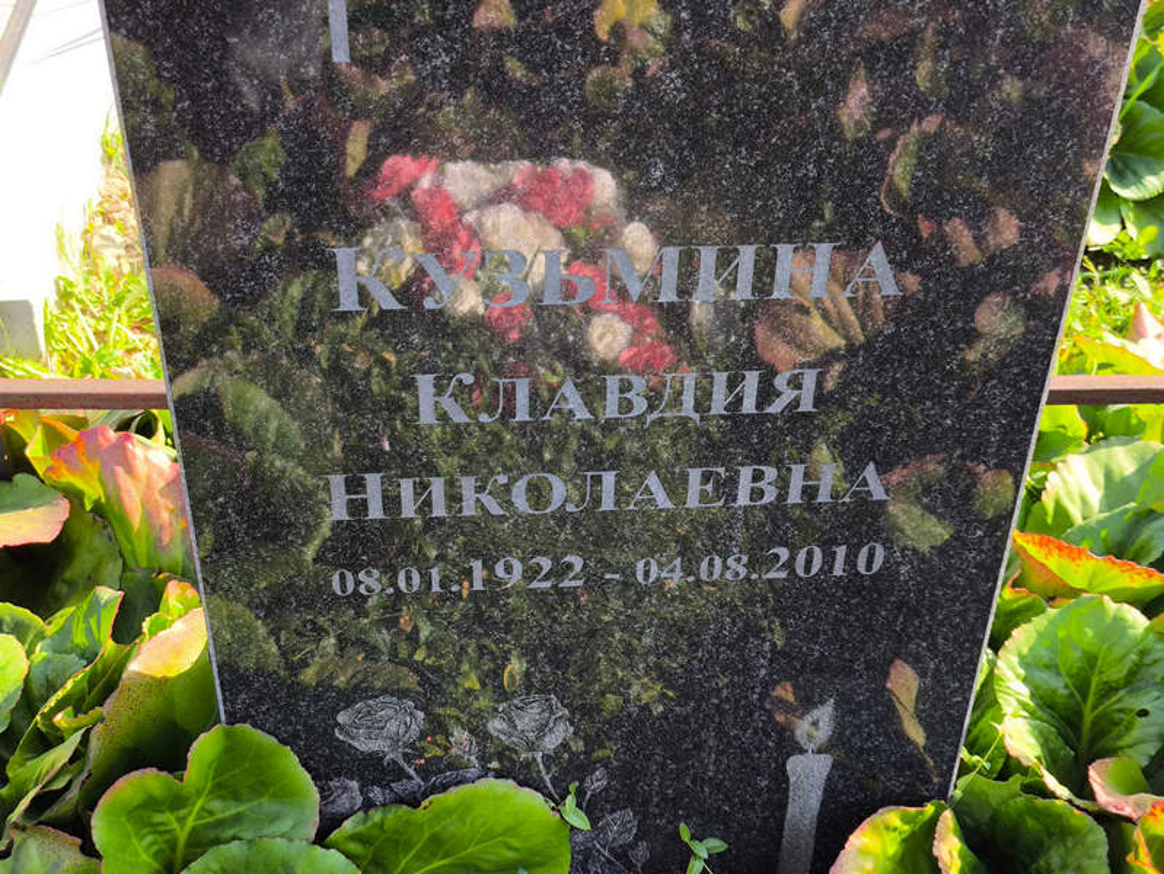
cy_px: 437
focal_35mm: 50
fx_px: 1682
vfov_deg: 29.1
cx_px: 582
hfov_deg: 38.2
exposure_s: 1/251
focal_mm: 4.71
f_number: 1.7
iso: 50
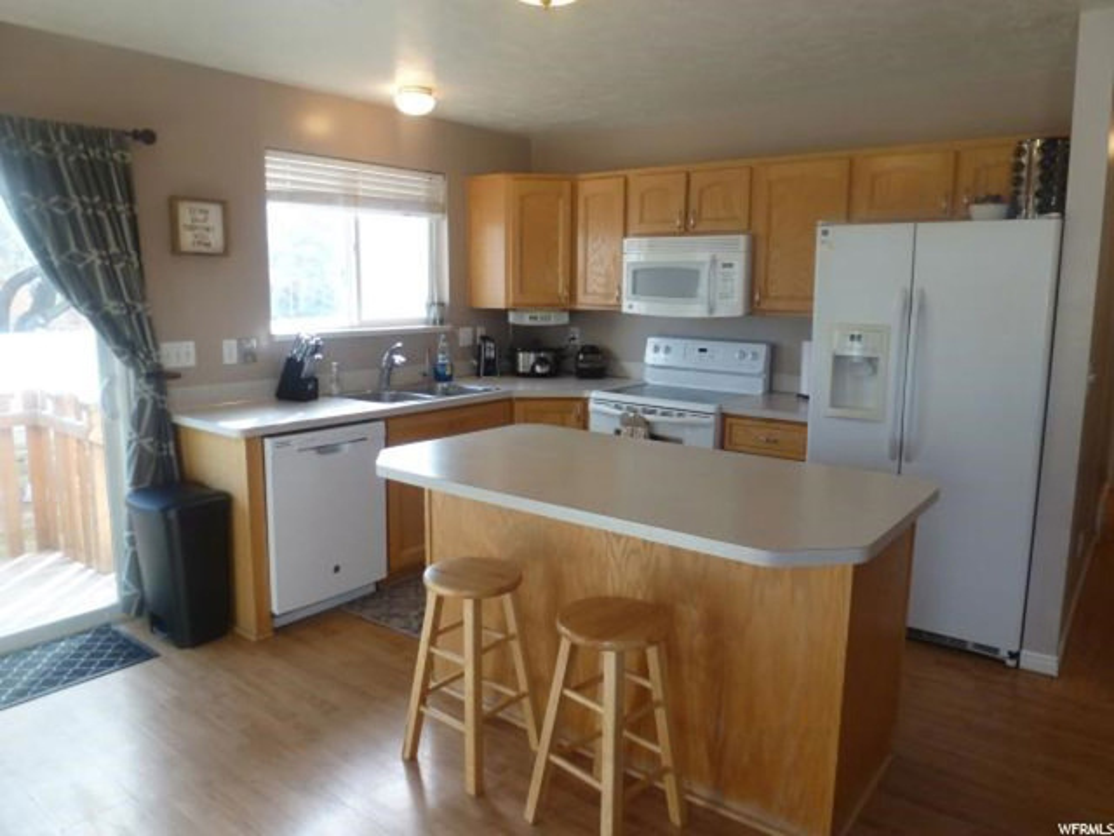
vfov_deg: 56.8
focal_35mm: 24
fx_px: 772
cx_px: 557
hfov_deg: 71.6
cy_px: 418
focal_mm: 4.3
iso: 200
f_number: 3.3
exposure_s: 1/60
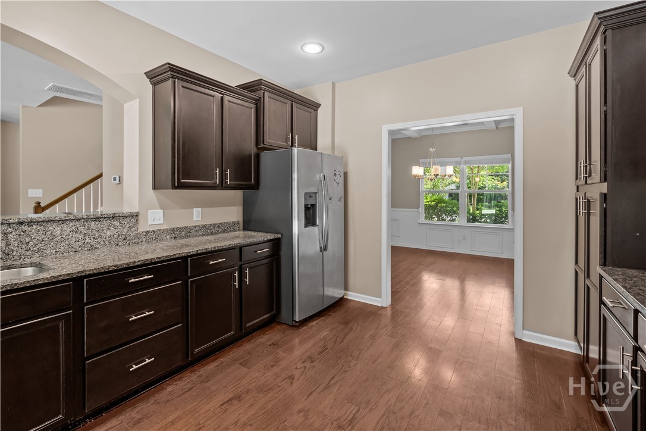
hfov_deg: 96.7
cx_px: 323
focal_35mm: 16
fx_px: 287
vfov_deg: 73.7
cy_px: 216
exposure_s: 1/30
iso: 2000
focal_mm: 16
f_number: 6.3
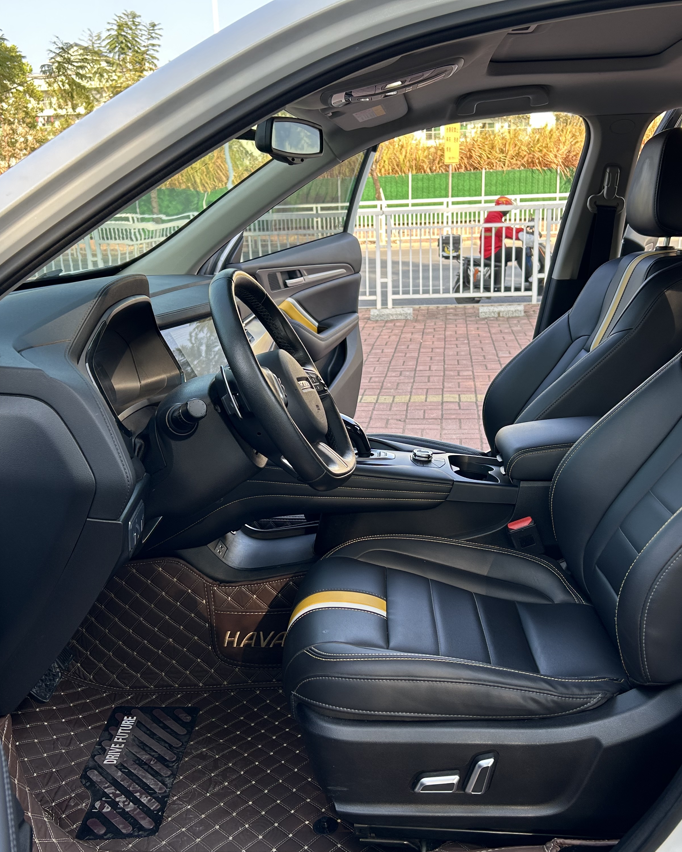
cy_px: 427
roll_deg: +2.0
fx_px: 858
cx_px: 327
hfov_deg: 43.3
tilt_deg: -15.4
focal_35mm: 34
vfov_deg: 52.8
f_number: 1.5
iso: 50
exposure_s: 1/347
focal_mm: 5.7
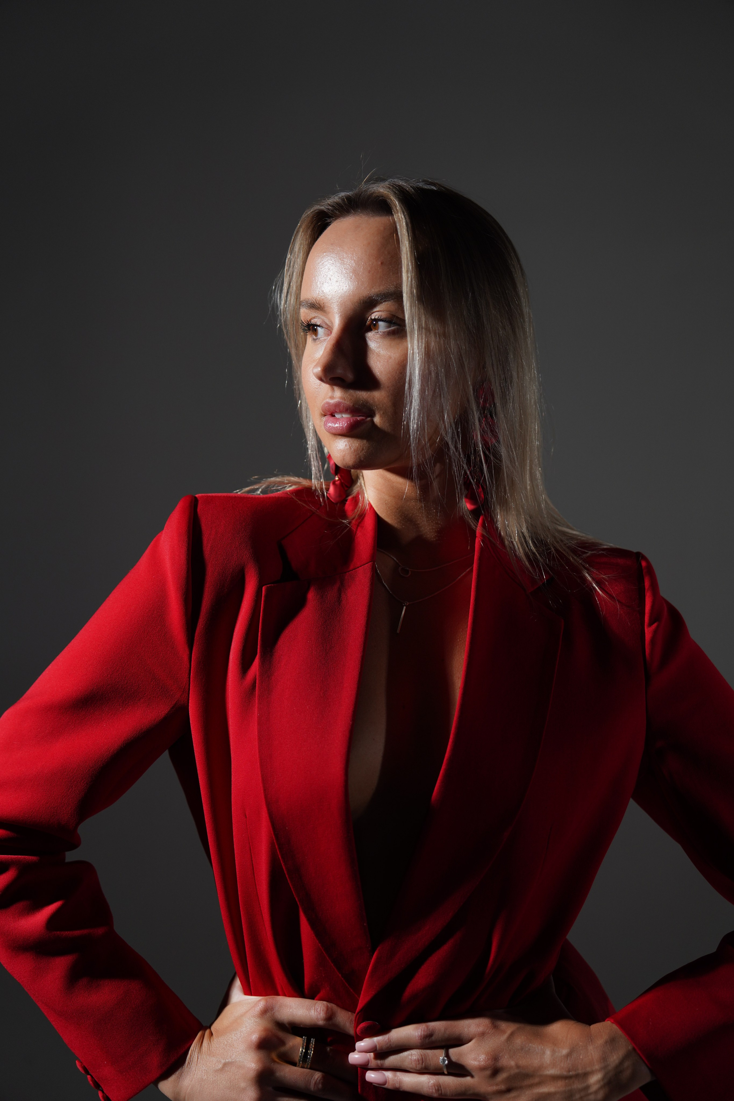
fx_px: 1407
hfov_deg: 29.2
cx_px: 367
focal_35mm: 46
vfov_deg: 42.7
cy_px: 550
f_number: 2.8
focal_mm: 46
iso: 320
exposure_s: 1/160
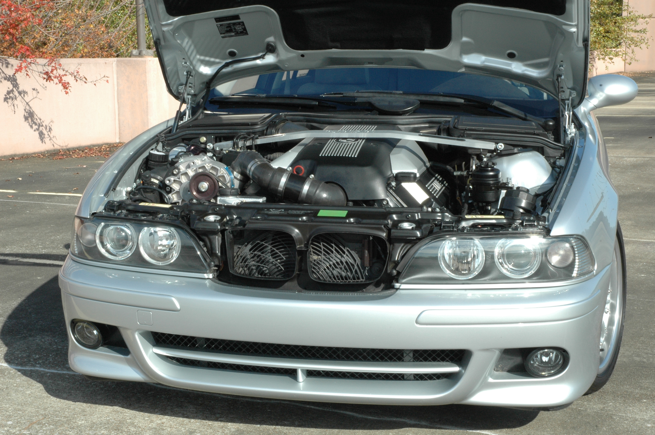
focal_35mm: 60
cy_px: 218
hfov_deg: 33.4
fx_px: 1091
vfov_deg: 22.6
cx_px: 328
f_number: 29
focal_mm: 40
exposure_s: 1/50
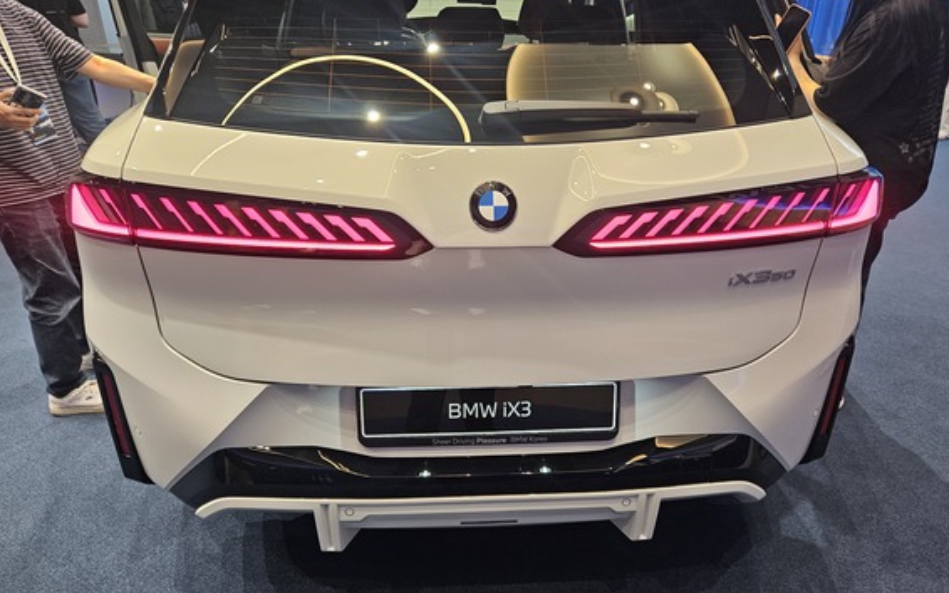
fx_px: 647
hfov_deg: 72.5
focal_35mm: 25
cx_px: 476
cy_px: 296
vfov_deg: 49.3
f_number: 1.8
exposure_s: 1/120
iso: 320
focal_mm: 5.4
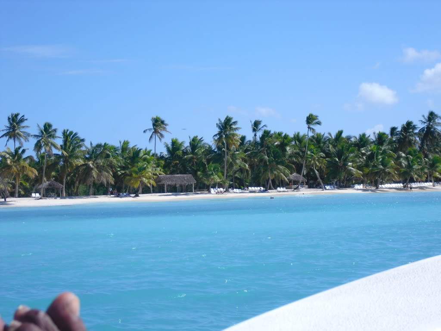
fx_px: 1134
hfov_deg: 22.0
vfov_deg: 16.6
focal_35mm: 89
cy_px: 166
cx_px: 220
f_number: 5.1
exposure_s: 1/500
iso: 64
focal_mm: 15.7
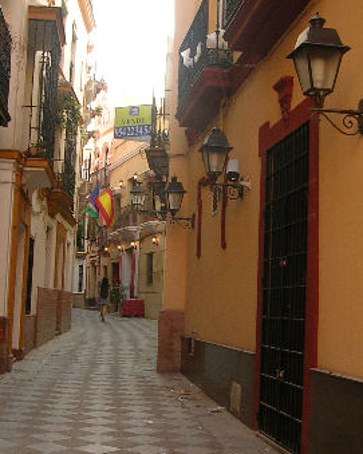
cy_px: 245
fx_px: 752
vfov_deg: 33.6
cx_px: 194
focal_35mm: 56
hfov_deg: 27.1
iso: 50
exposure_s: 1/55.3
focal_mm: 5.8
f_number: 2.8
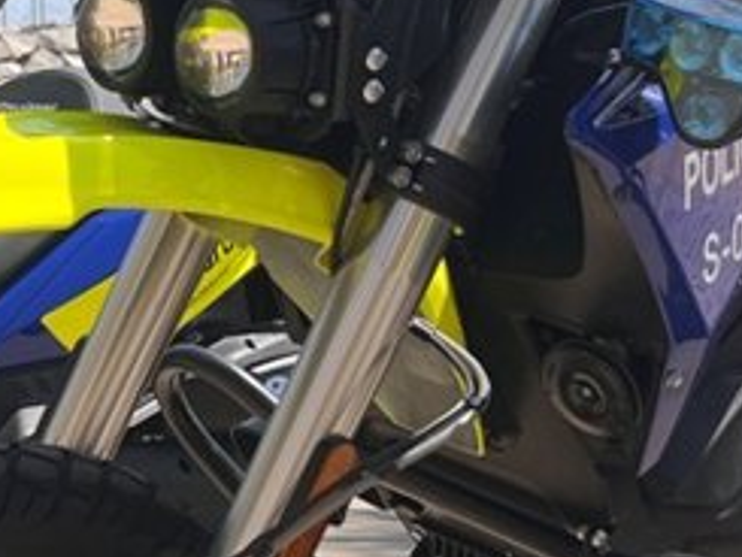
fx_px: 2230
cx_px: 85
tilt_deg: -5.6
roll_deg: +1.7
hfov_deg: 18.6
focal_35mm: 104
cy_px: 313
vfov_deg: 14.2
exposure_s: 1/2062
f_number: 1.6
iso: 50
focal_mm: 5.1
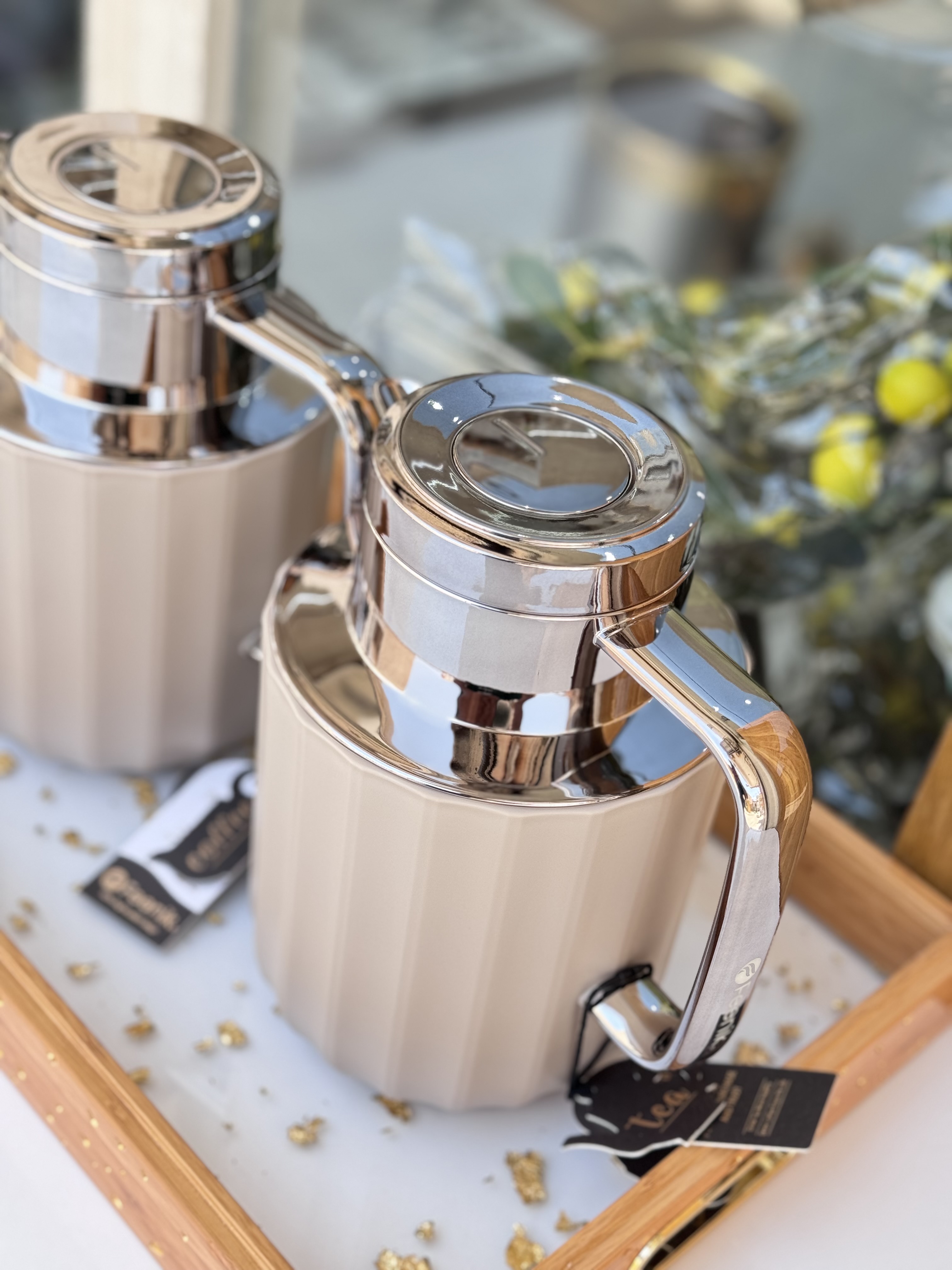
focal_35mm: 48
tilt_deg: -39.4
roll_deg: -11.0
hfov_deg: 30.3
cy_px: 635
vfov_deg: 39.7
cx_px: 476
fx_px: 1760
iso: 64
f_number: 1.78
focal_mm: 6.76
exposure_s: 1/268
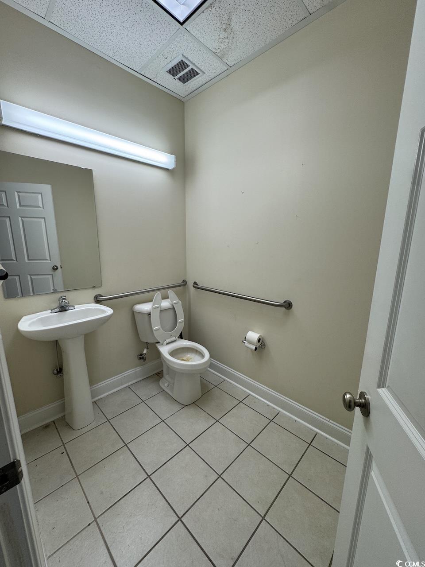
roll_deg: -1.6
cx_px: 212
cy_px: 284
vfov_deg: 102.1
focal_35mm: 14
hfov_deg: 85.7
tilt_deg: -11.0
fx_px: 229
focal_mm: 2.22
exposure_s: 1/120
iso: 80
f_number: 2.2
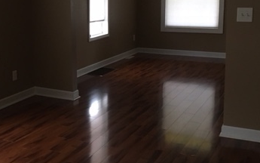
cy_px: 58
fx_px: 404
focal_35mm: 57
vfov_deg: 22.7
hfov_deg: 35.4
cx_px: 93
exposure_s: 1/15
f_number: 2.2
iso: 200
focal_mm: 4.15
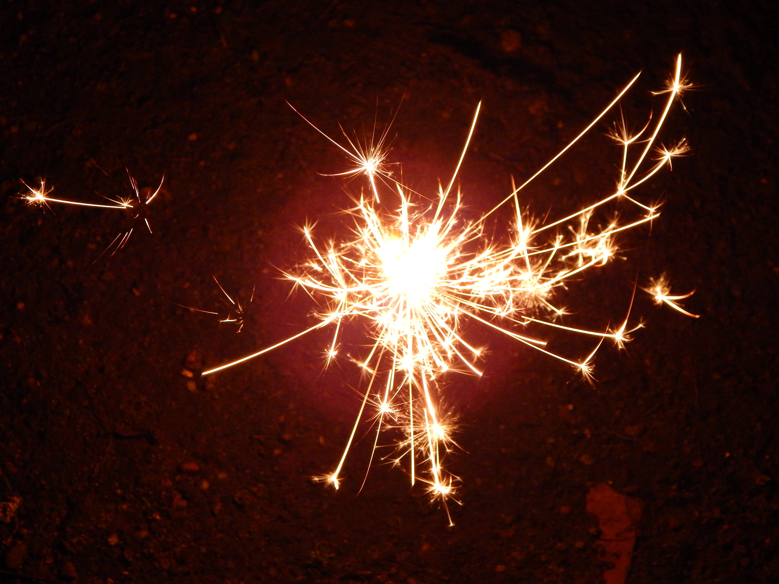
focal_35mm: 61
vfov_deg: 24.0
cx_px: 390
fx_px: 1373
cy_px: 292
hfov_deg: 31.7
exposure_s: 1/8
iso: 200
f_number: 4
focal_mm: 10.9
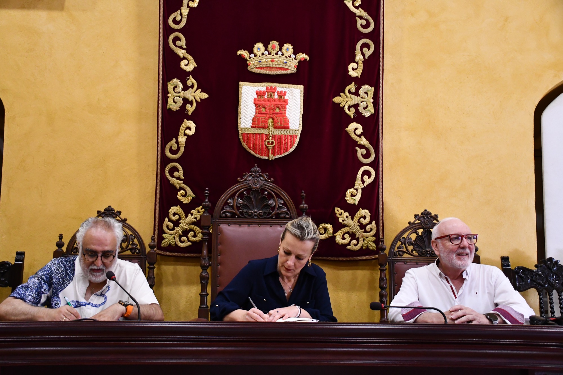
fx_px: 610
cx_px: 282
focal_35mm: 39
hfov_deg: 49.6
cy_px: 188
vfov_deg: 34.2
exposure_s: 1/125
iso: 3200
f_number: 3.8
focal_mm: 26
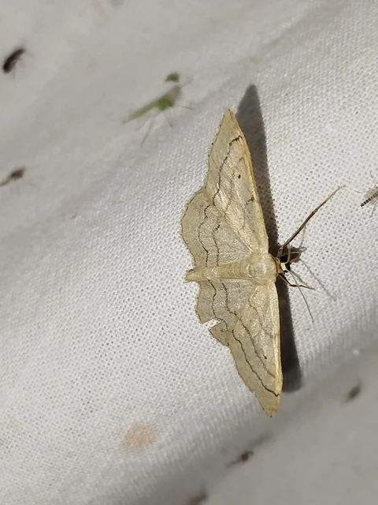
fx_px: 1179
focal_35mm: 81
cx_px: 189
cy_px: 252
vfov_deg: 24.1
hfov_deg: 18.2
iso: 125
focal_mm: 5.31
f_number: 1.7
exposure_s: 1/50
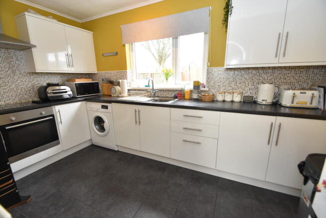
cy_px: 109
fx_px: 136
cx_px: 163
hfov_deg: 100.4
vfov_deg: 77.4
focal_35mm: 15
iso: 800
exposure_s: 1/100
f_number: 5
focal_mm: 10
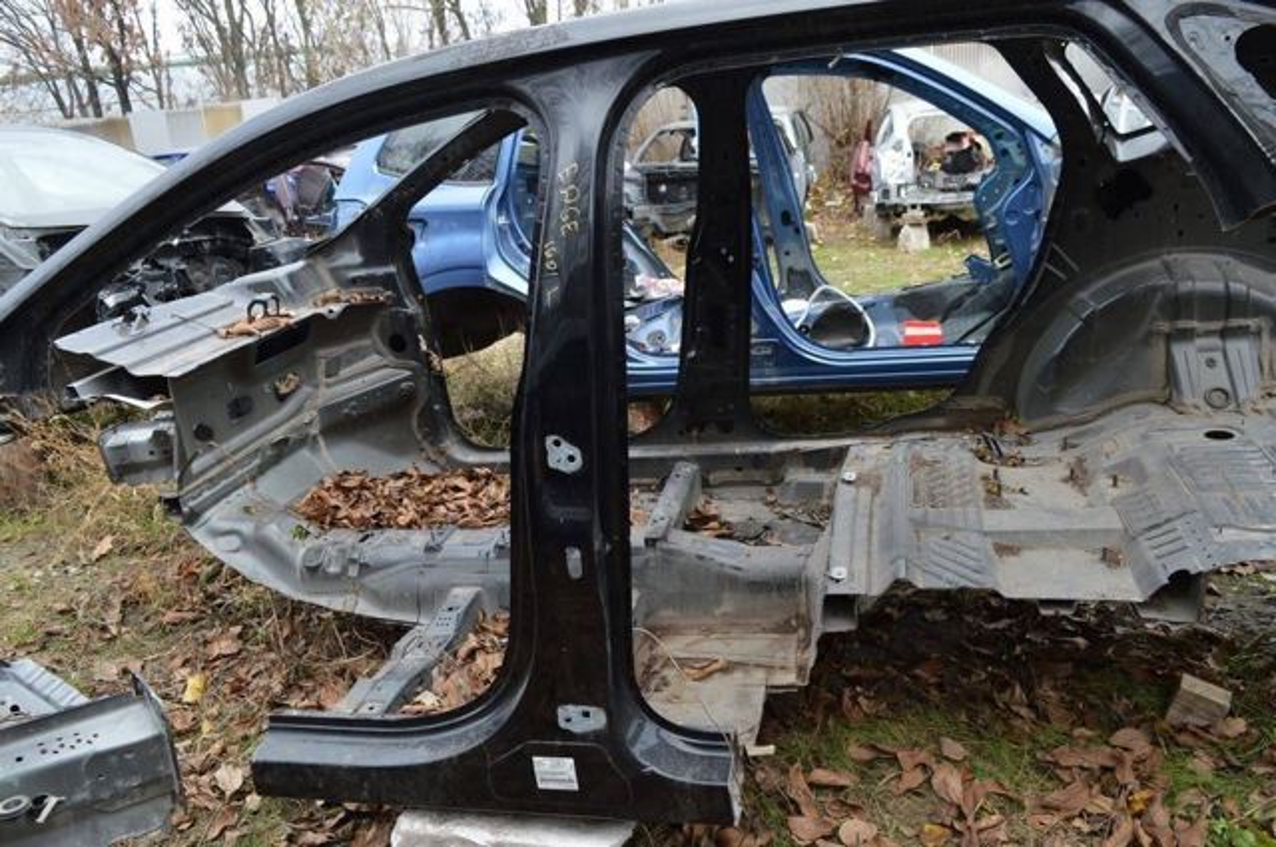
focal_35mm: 27
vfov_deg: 47.8
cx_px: 638
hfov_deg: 67.4
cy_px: 424
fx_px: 956
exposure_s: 1/125
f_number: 5.6
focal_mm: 18
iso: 250
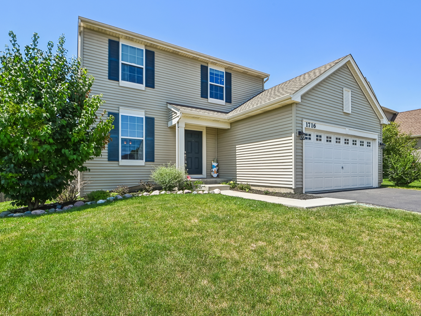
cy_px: 160
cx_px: 240
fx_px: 219
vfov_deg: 71.6
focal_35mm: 18
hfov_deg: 87.2
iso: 400
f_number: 13
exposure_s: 1/320
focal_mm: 16
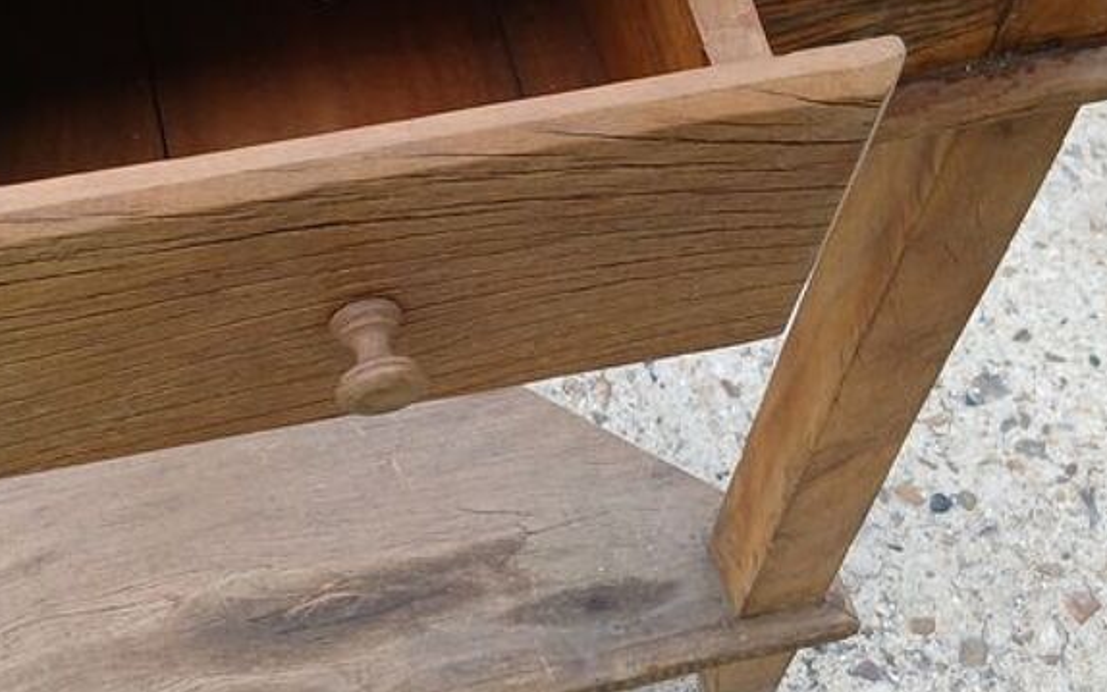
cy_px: 375
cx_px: 326
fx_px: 1931
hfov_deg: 31.6
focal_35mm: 64
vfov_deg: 20.3
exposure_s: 1/100
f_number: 1.8
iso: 25
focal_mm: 3.98
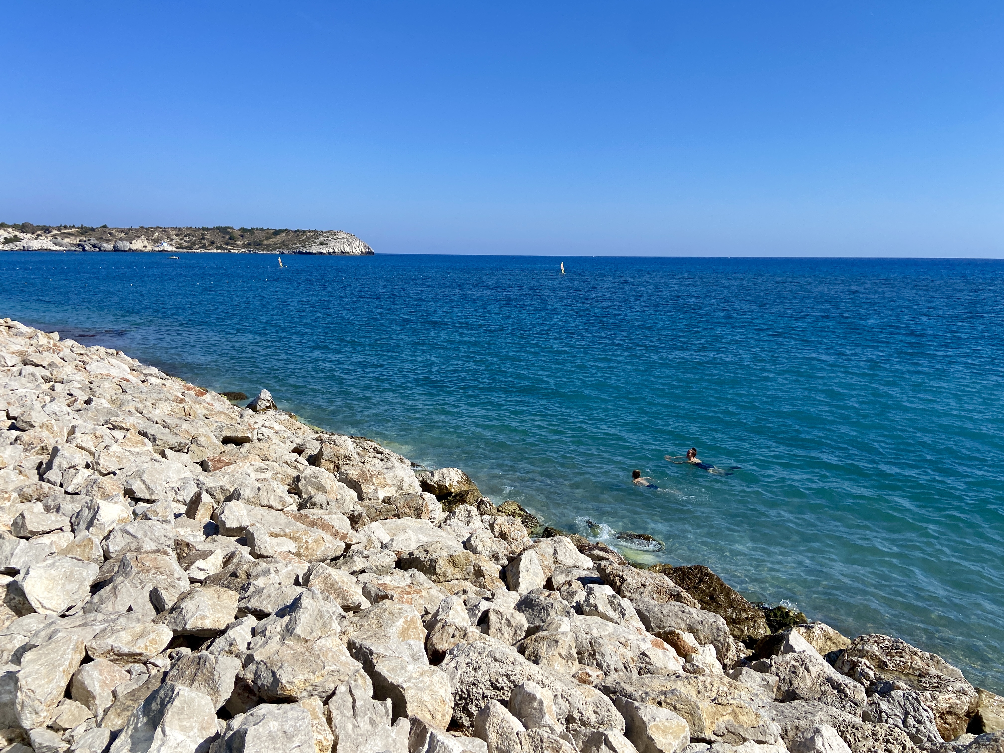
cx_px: 502
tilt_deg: -8.3
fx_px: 754
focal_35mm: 26
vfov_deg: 53.1
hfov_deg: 67.3
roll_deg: -1.2
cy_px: 376
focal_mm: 4.25
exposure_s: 1/5025
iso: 32
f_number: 1.8
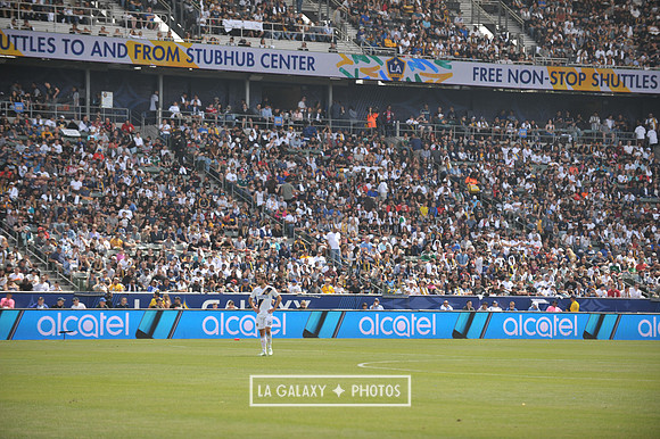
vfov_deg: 9.8
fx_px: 2565
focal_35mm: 140
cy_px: 220
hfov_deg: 14.7
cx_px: 330
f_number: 3.5
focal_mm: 140
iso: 320
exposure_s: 1/2500
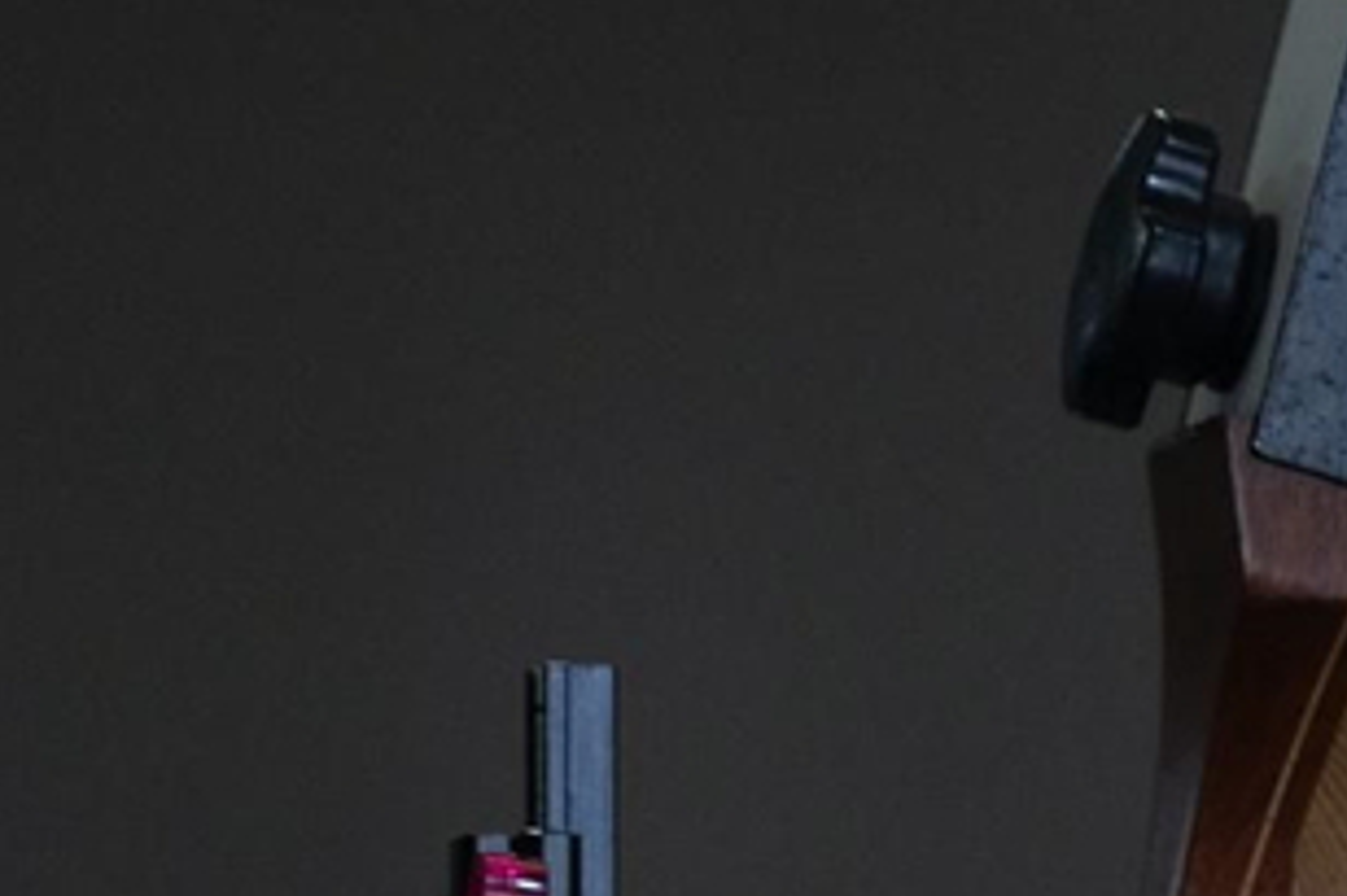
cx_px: 2117
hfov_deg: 1.3
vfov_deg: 0.9
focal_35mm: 1560
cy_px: 2063
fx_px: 58336
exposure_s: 1/250
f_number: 4
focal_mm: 300
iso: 1000
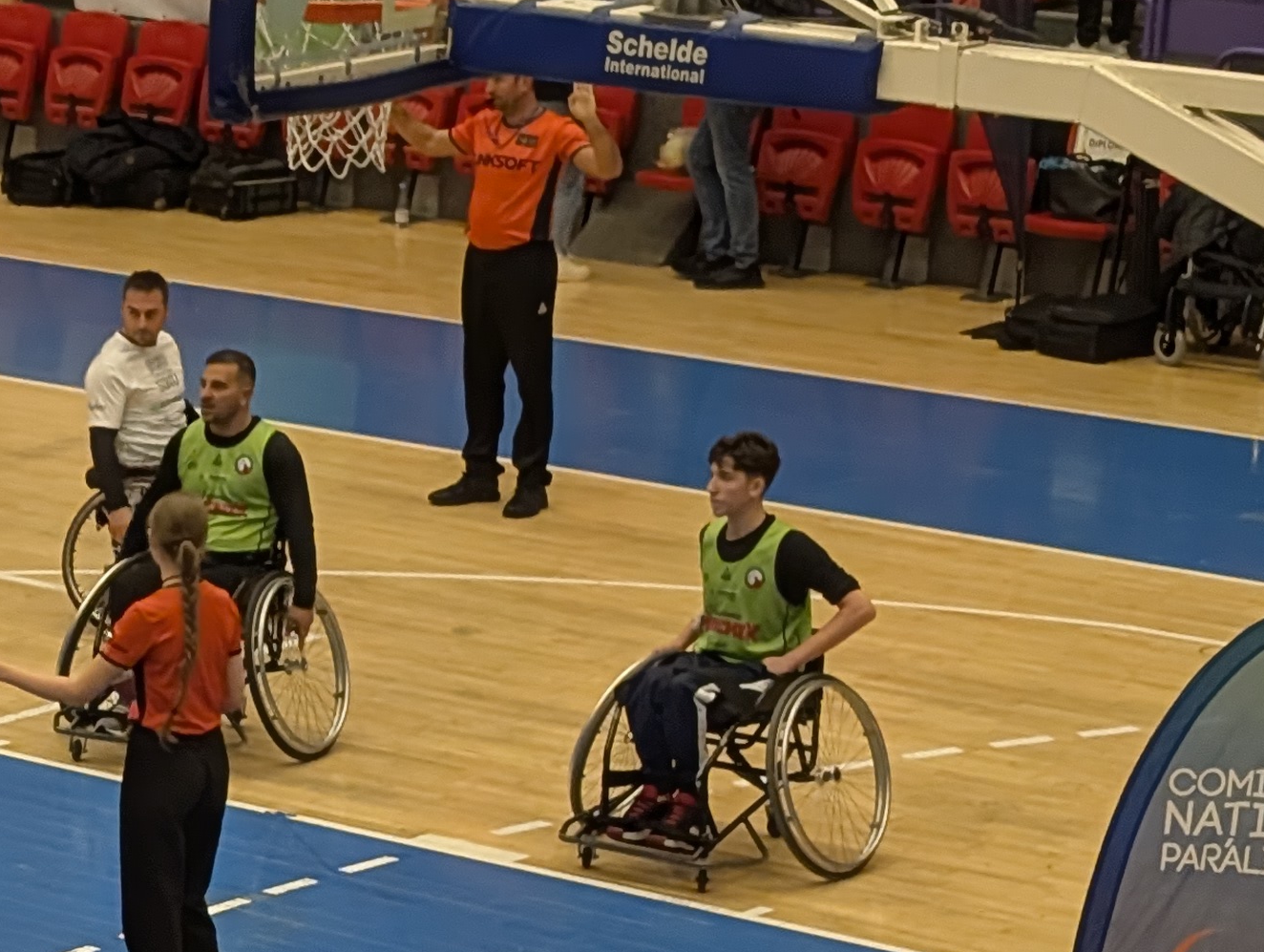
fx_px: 5522
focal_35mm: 151
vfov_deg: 9.7
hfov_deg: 12.7
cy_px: 1050
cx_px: -319
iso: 311
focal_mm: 6.9
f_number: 1.68
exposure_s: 1/157
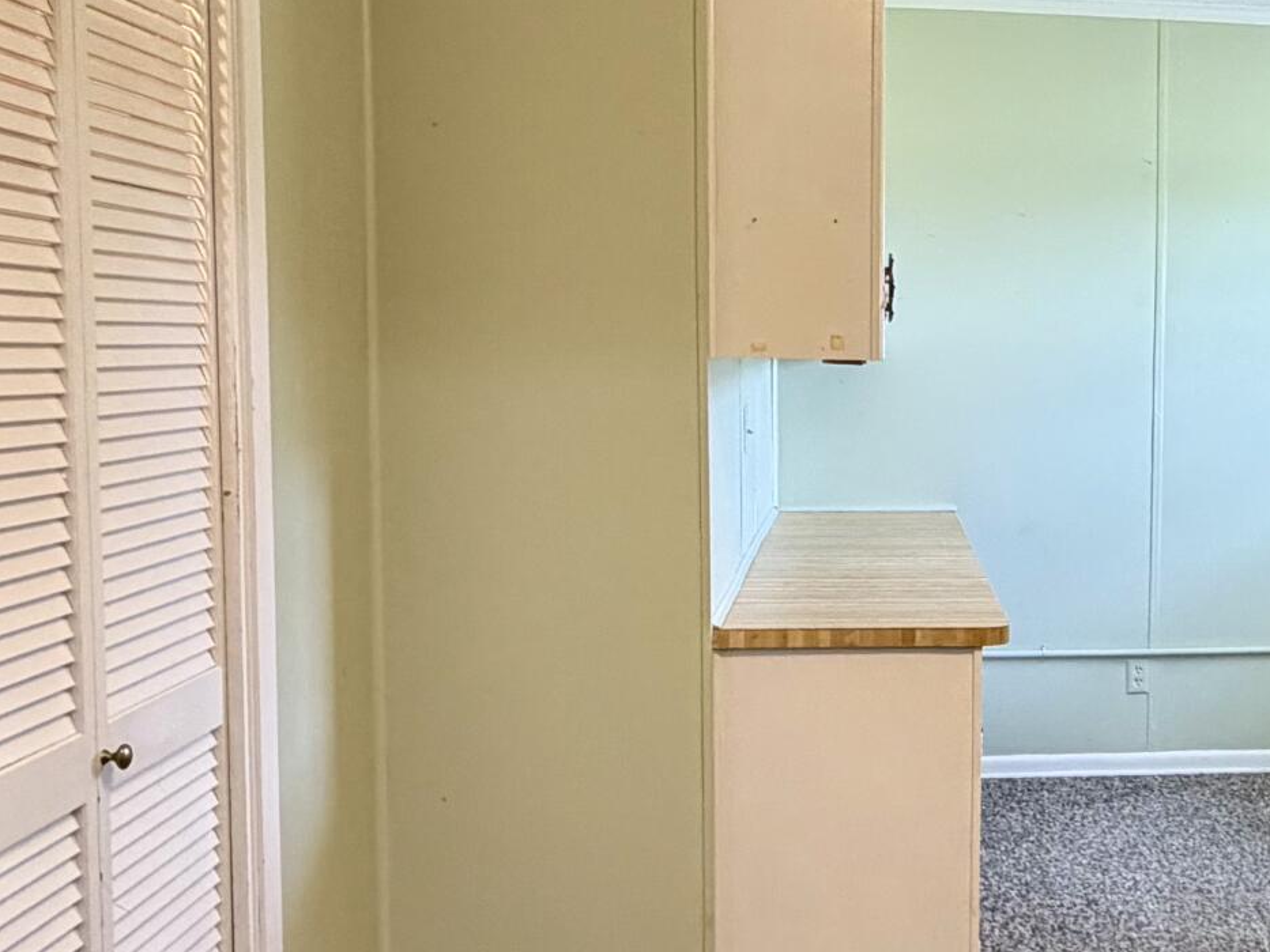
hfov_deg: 39.3
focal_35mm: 45
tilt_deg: -5.4
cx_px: 1126
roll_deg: -1.2
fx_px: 1651
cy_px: 480
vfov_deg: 32.2
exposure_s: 1/120
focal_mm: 2.22
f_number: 2.2
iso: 250
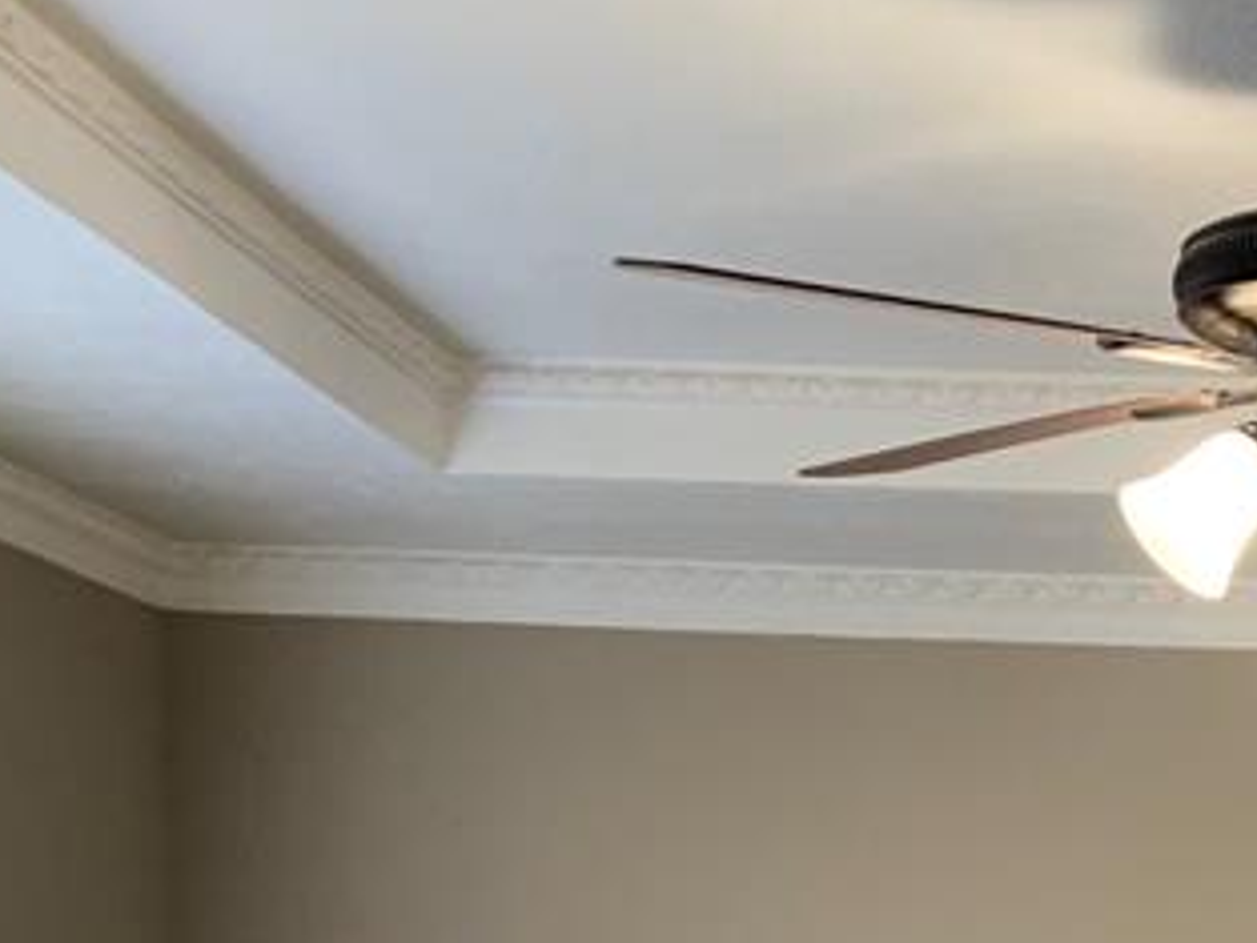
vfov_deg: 15.9
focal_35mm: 85
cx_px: 1233
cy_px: 1437
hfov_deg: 22.2
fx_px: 3088
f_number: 1.8
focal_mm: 4.25
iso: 160
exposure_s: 1/60
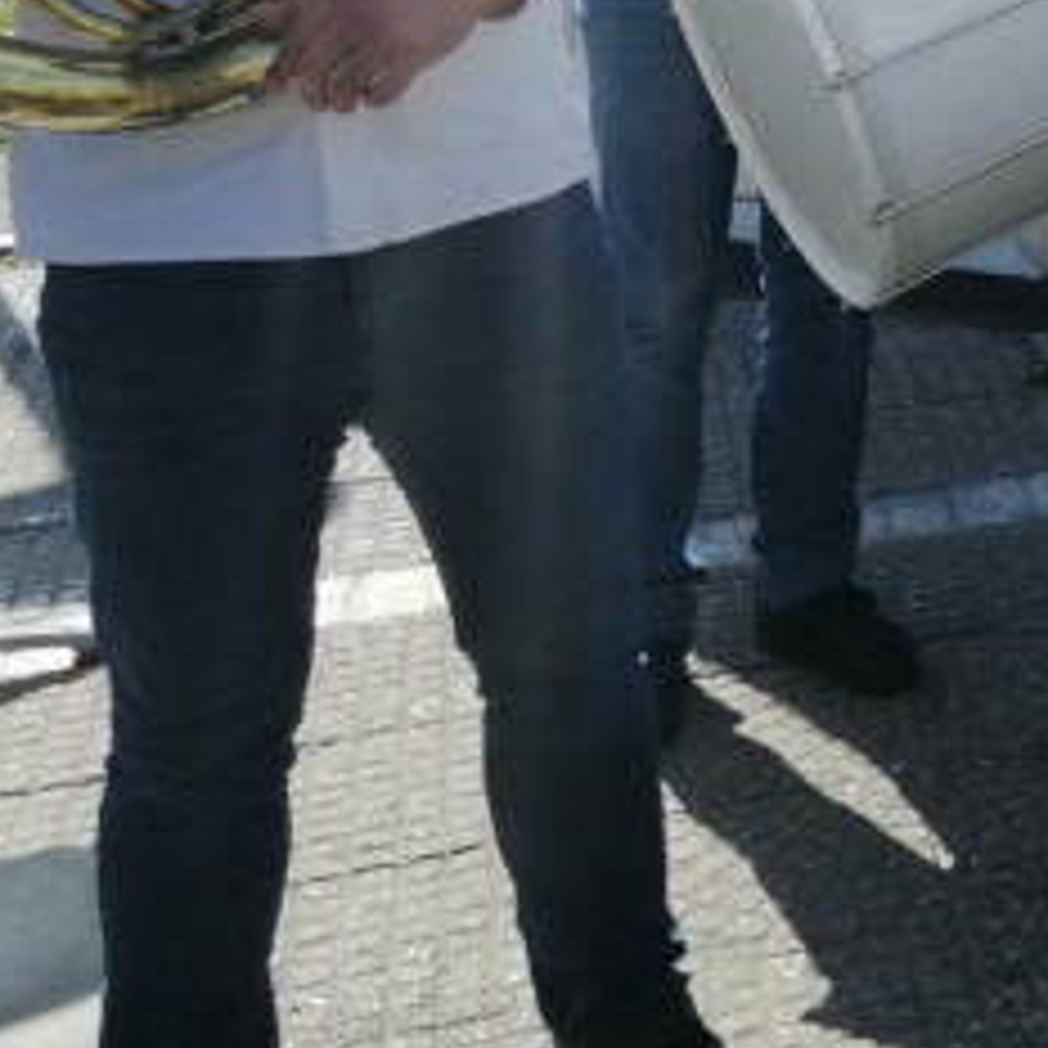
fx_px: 3151
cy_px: -313
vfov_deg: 17.7
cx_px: 1786
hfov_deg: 16.4
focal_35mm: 92
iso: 50
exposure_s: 1/1282
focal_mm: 3.95
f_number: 1.8
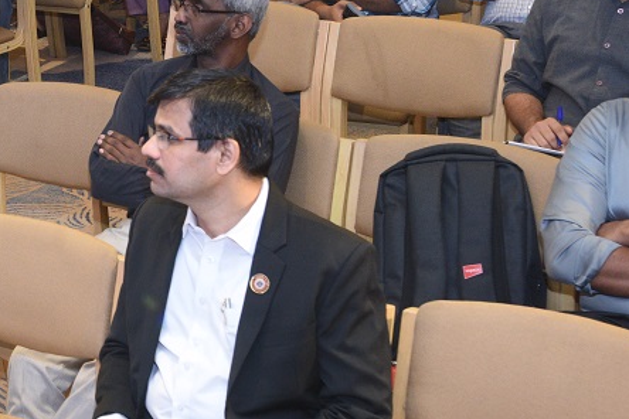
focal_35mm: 112
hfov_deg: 17.6
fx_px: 1957
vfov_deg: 12.2
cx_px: -85
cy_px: 92
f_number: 8
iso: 2000
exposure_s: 1/100
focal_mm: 46
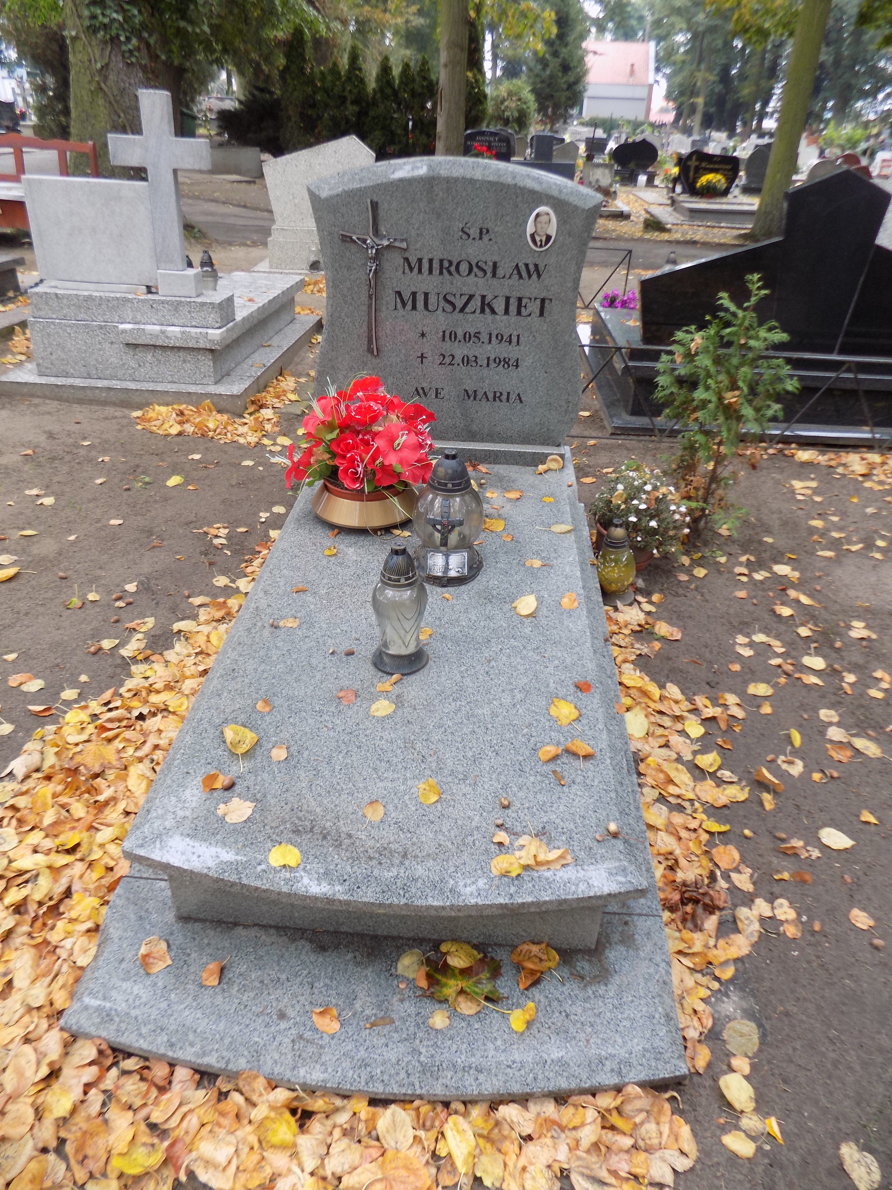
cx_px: 446
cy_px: 595
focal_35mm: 23
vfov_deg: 73.9
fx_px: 790
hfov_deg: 58.9
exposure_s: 1/30
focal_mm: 4
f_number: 3.1
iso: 100
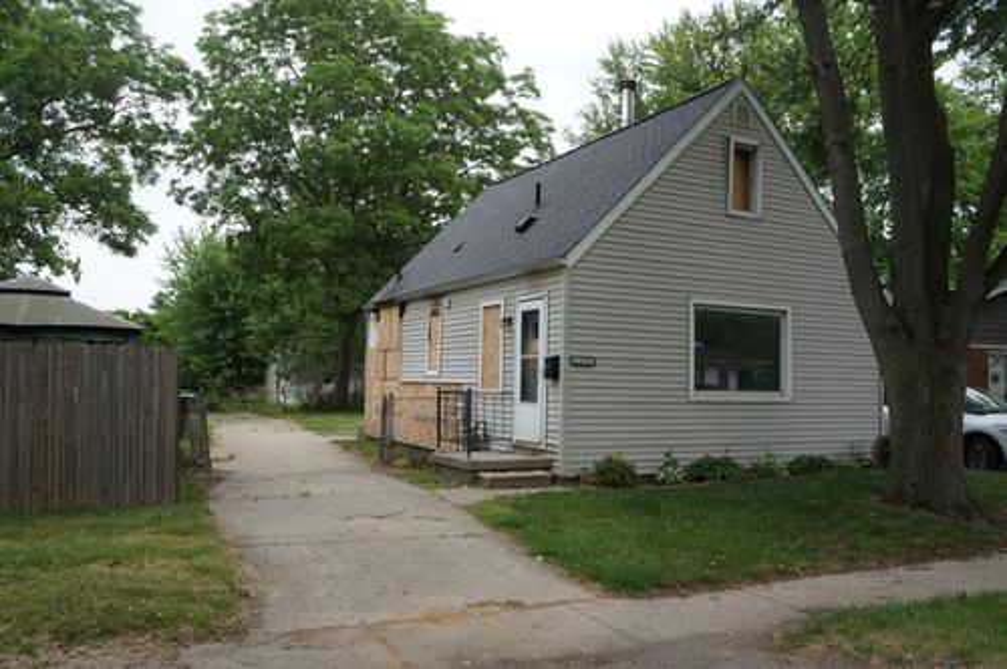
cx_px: 504
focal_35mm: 30
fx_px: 838
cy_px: 334
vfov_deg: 43.5
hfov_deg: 62.0
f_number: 5
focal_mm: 20
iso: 200
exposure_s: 1/250
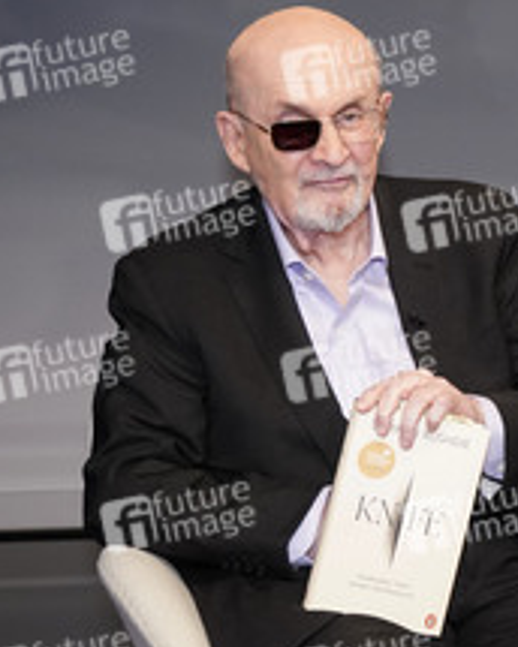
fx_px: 1054
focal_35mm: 55
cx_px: 399
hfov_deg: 27.2
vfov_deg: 33.8
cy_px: 442
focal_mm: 28
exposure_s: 1/200
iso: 2000
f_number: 5
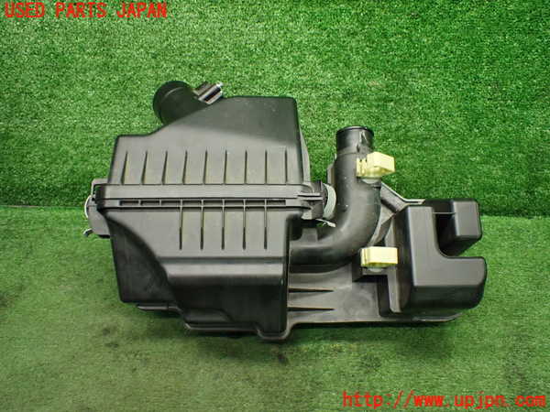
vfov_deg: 46.8
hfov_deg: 60.0
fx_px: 477
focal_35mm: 30
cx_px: 275
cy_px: 206
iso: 800
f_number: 2.3
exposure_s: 1/125
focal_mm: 5.4
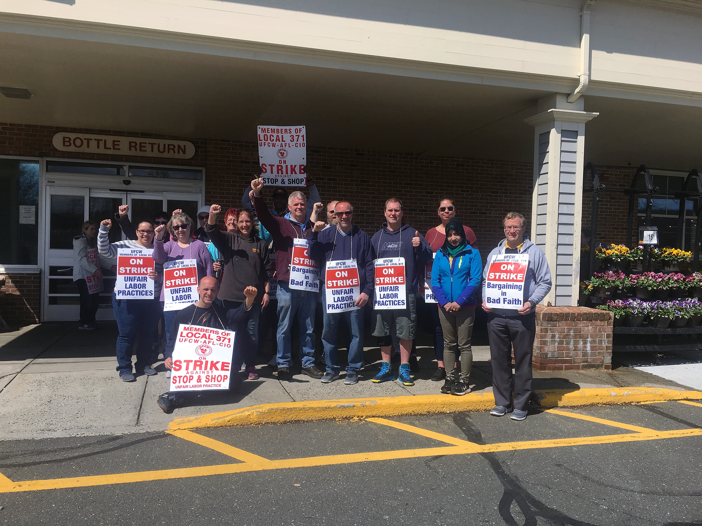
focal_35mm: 29
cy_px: 263
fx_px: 588
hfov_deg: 61.7
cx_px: 351
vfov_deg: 48.2
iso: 25
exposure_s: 1/2079
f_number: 2.2
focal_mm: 4.15
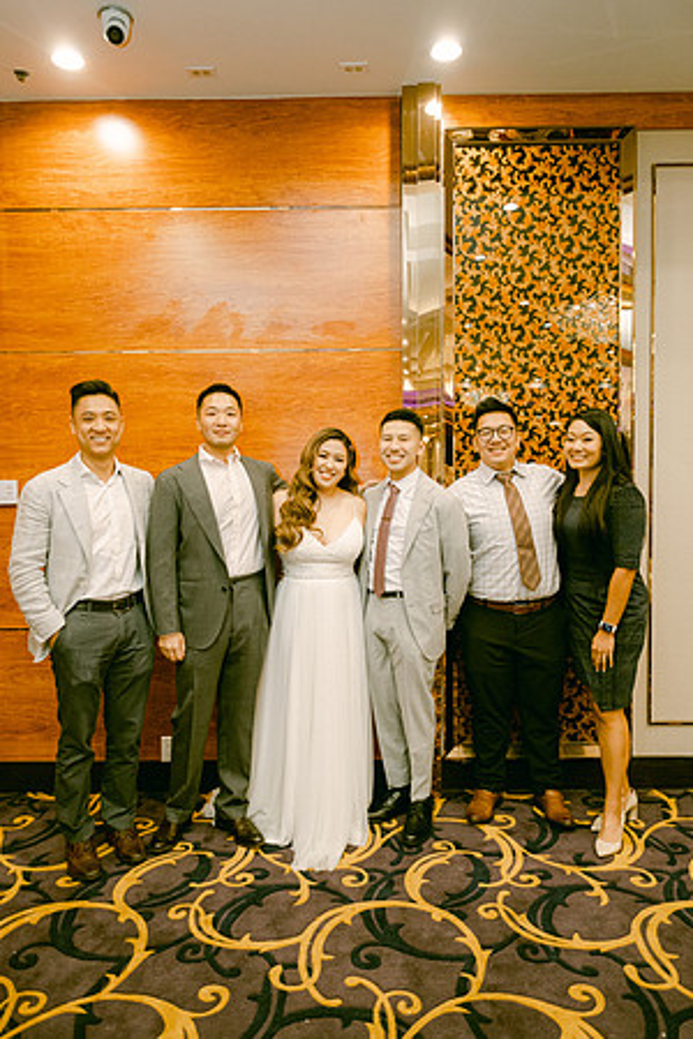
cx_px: 346
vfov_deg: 73.7
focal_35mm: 24
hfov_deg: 53.1
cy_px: 520
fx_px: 693
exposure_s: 1/125
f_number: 2.8
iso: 800
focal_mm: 16
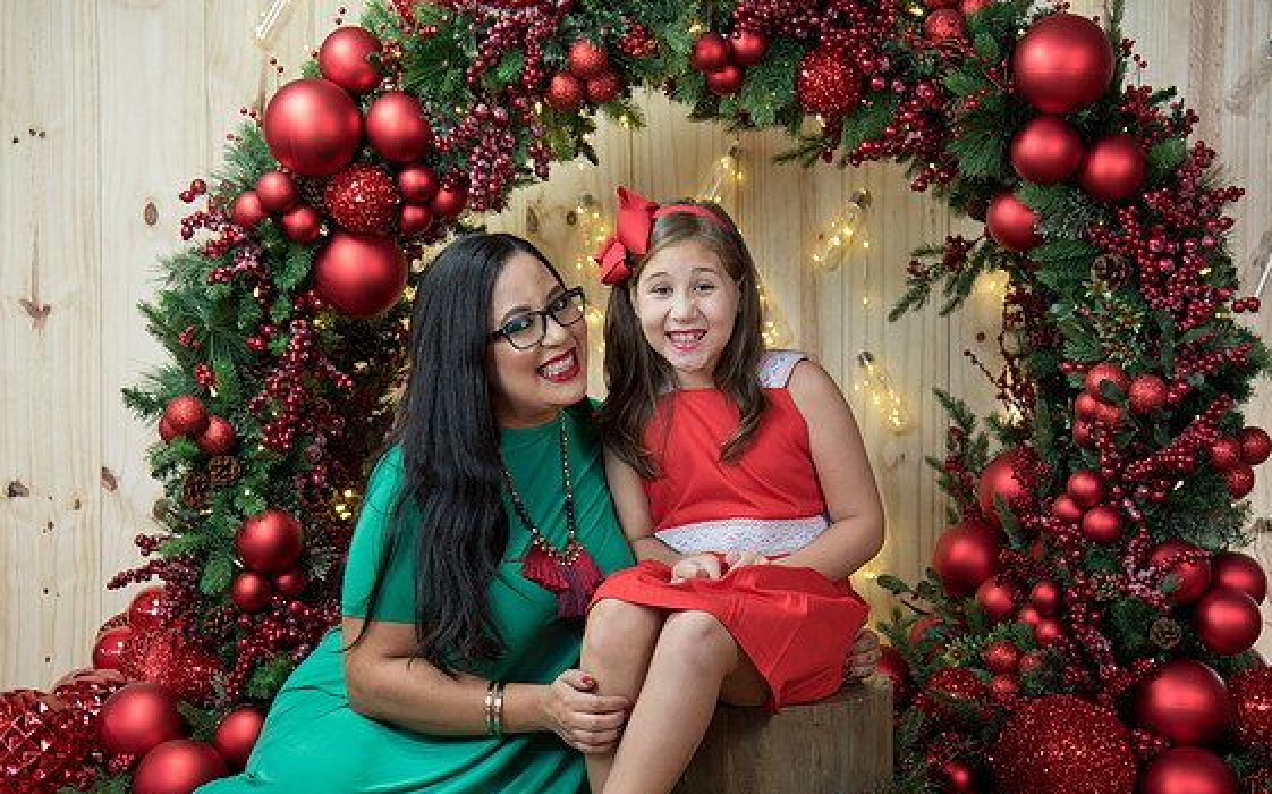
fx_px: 2703
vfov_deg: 16.7
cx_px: 639
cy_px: 467
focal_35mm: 78
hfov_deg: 26.5
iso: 1000
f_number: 4.5
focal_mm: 62
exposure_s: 1/80
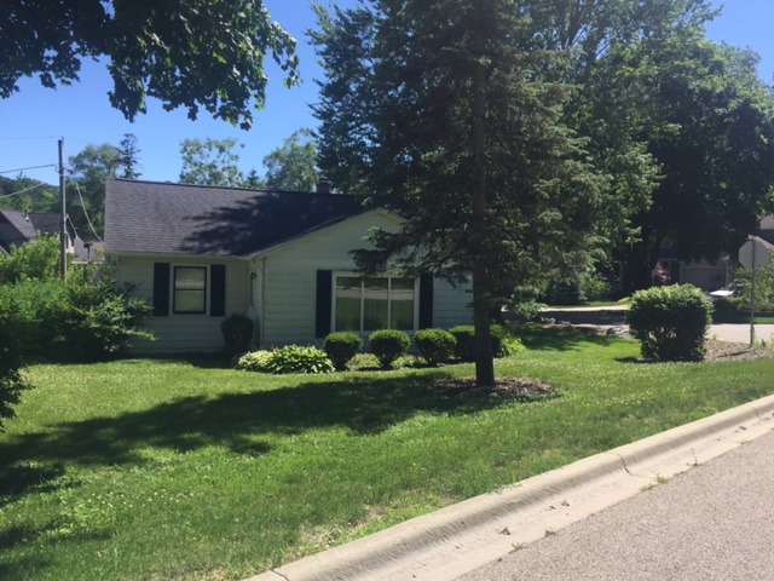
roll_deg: -1.5
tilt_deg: -2.8
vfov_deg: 48.2
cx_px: 387
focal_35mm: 29
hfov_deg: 61.7
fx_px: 648
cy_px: 290
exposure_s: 1/1130
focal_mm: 4.15
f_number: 2.2
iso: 32
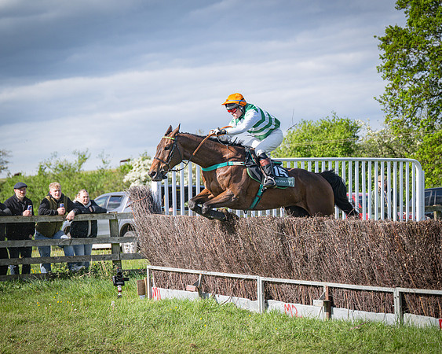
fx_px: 1443
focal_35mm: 110
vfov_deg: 14.0
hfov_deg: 17.4
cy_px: 177
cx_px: 221
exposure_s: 1/3200
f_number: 4
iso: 400
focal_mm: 98
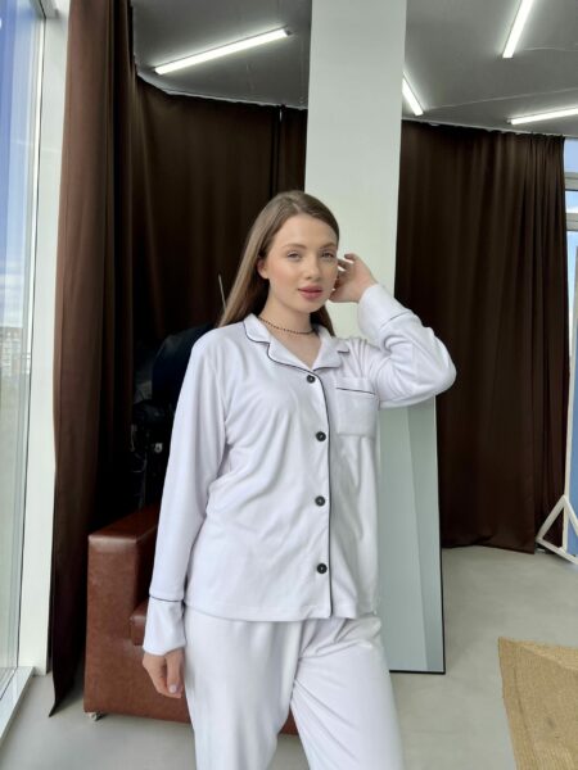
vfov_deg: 67.3
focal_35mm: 26
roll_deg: -3.4
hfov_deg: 53.1
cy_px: 385
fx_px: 579
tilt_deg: -0.8
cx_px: 289
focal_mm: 5.7
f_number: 1.5
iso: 50
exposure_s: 1/808
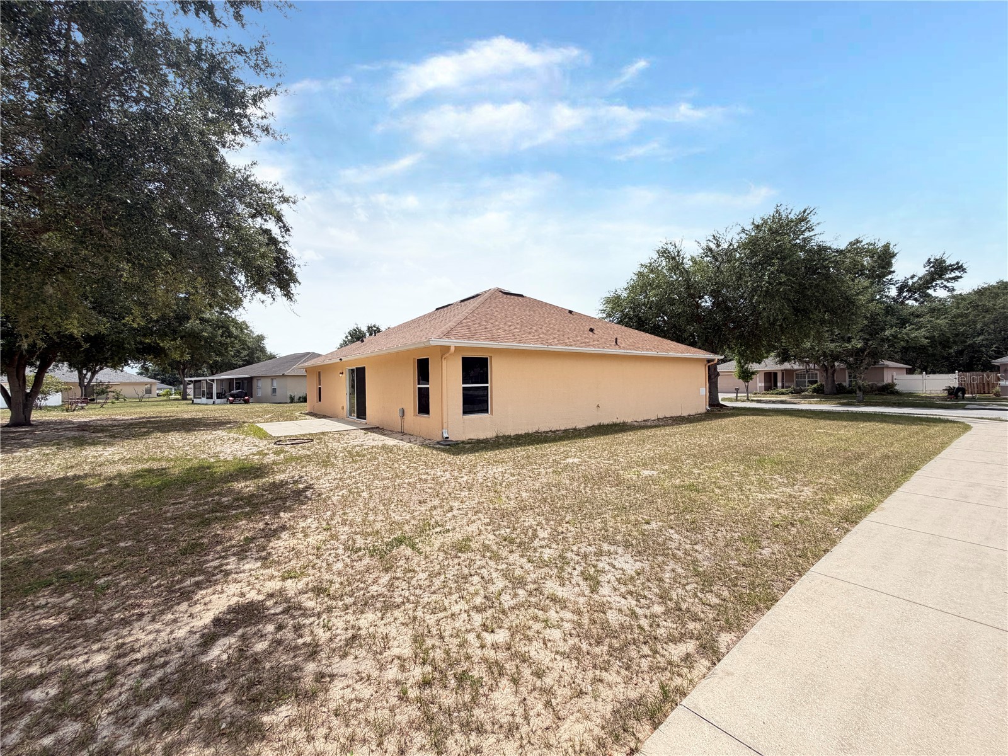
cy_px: 378
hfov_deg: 102.1
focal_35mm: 14
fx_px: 408
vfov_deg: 85.7
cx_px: 504
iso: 40
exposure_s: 1/531
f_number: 2.2
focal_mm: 2.22
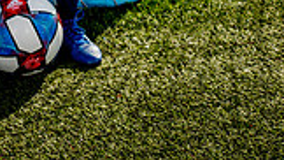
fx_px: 918
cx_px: 56
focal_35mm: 122
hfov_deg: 17.4
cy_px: -215
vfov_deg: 9.0
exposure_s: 1/320
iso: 125
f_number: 5.6
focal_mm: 42
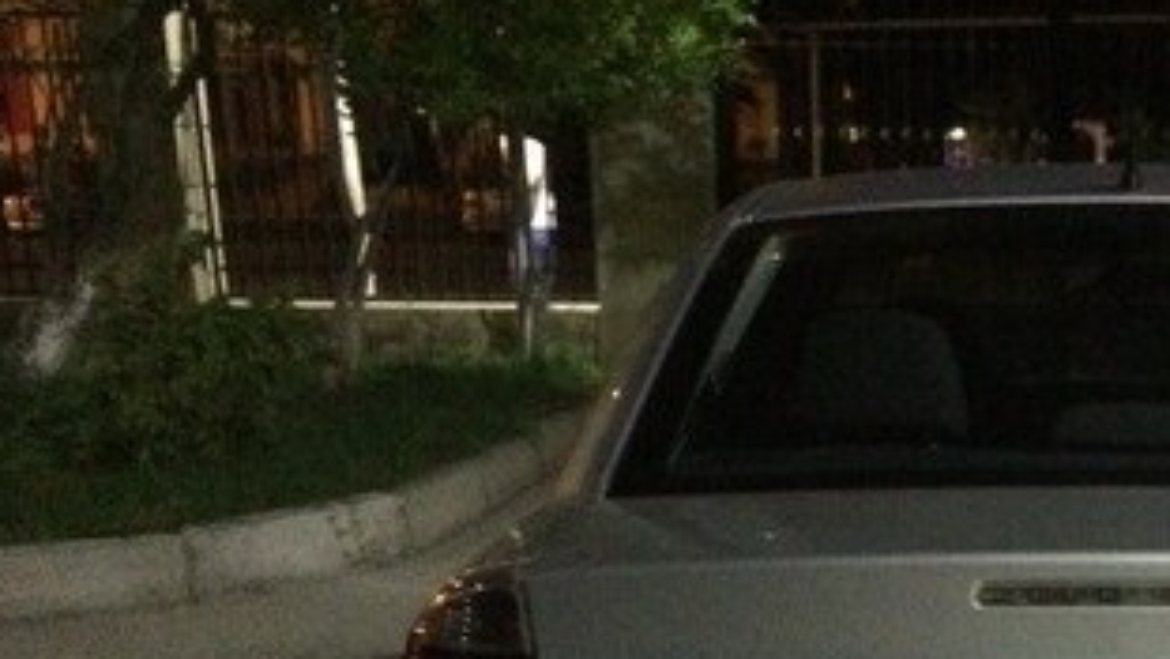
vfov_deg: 17.0
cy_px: 849
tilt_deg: -16.7
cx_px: 1095
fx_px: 2079
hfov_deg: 29.8
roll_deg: -0.4
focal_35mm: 67
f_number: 2.2
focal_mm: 4.15
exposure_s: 1/17
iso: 640
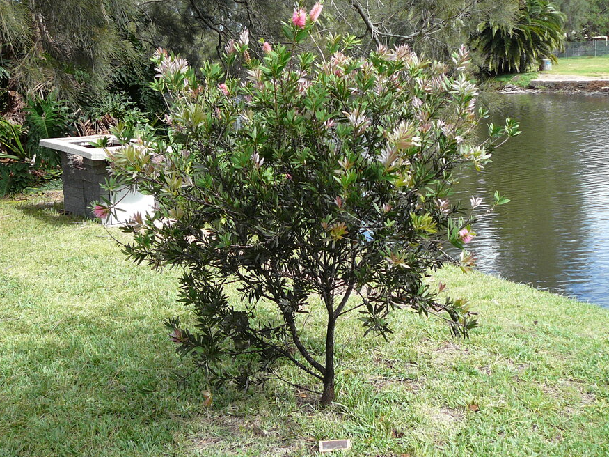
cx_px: 329
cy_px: 203
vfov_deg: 35.9
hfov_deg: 46.8
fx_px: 704
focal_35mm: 40
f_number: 2.8
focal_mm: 5.2
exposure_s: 1/320
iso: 80
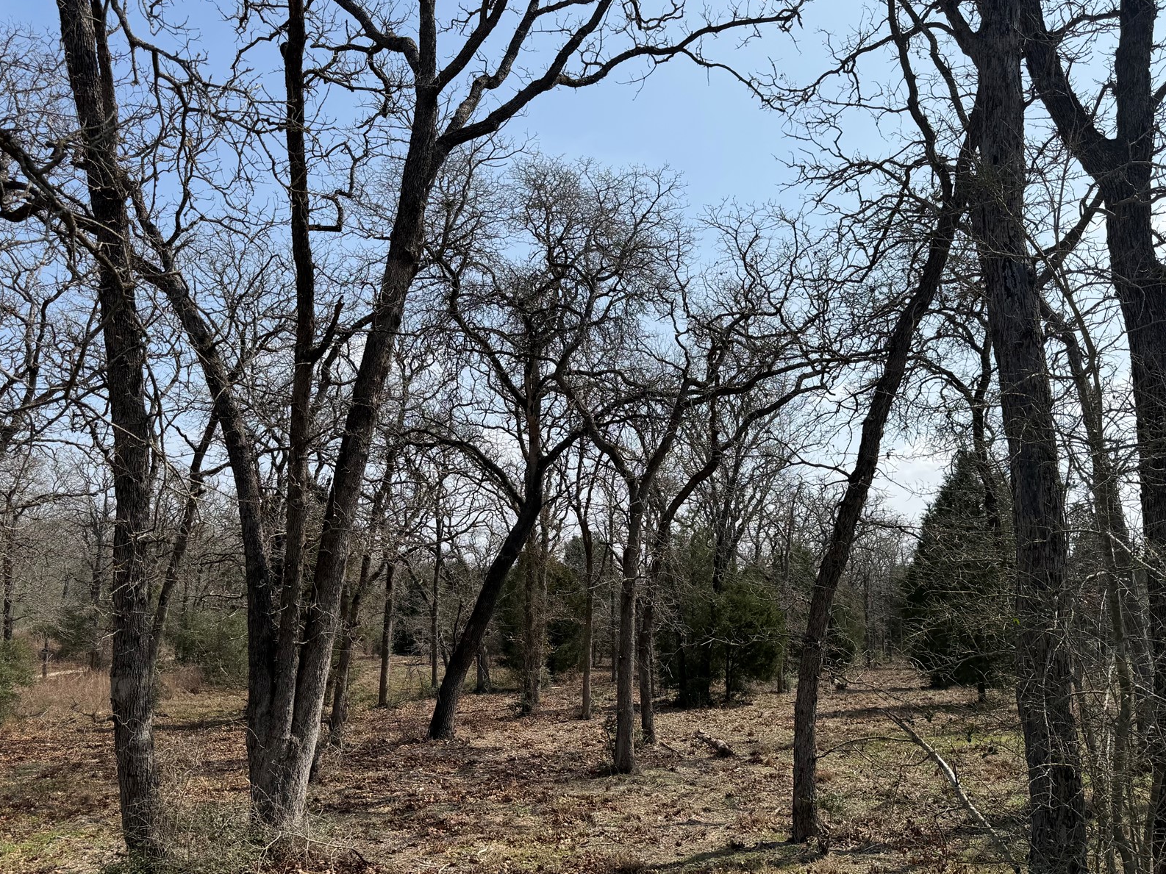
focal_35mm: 31
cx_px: 598
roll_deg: +0.0
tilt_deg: +7.8
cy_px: 464
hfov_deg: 58.4
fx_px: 1044
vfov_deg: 45.4
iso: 80
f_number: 1.78
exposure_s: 1/6173
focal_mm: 6.76
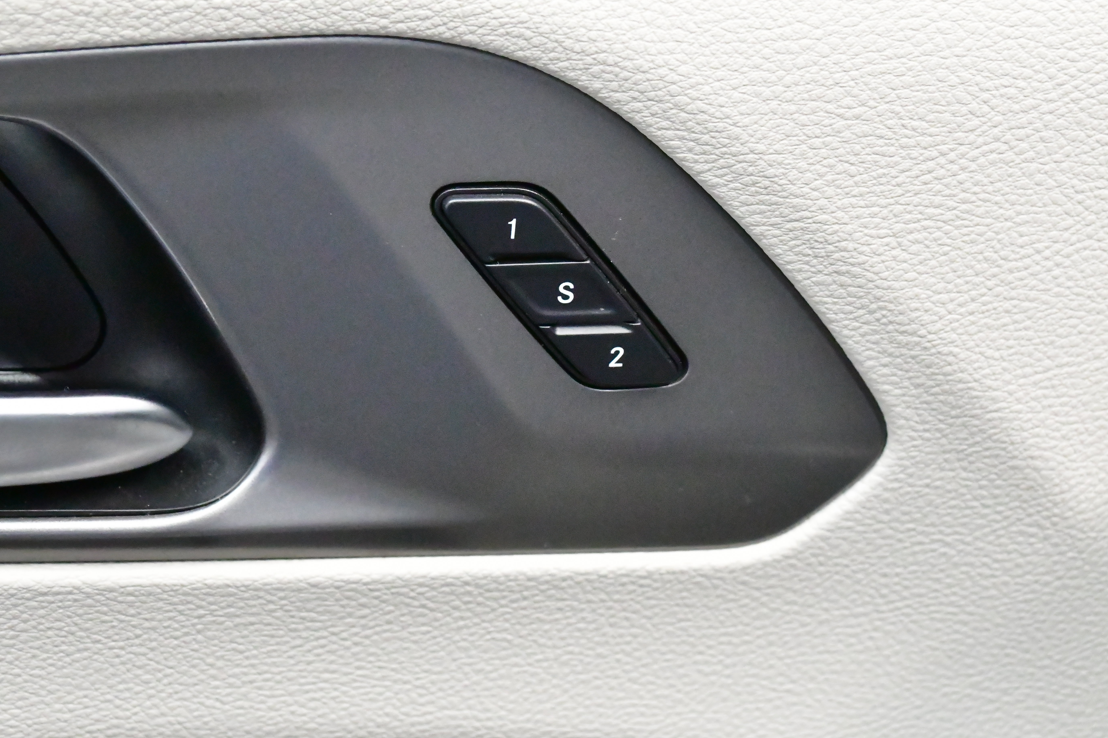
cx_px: 559
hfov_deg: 24.3
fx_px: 2570
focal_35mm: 84
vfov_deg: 16.4
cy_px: 371
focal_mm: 55
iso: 22800
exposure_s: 1/100
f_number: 9
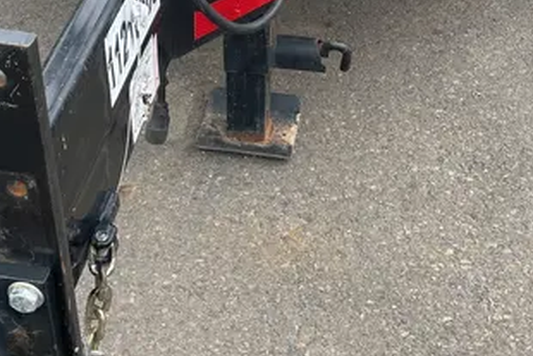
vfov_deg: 21.3
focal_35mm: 64
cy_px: 197
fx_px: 948
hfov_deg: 31.3
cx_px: 211
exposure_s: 1/493
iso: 32
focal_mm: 4.2
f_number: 1.6
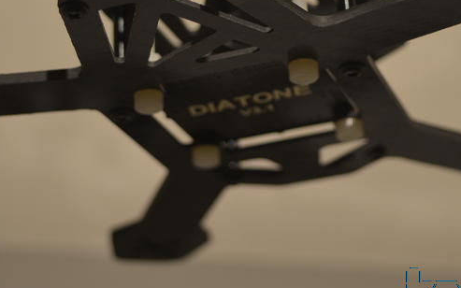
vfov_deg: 10.5
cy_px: 29
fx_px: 1558
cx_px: 294
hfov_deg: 16.8
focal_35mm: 124
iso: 400
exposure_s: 1/80
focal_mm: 40
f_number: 4.8
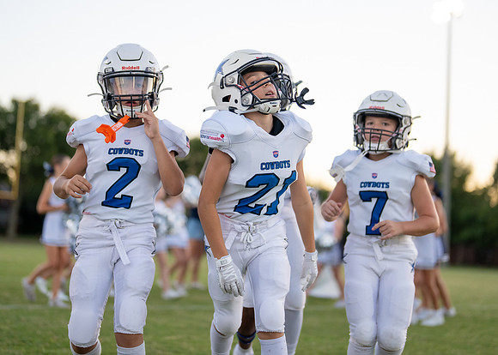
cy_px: 133
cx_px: 240
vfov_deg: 21.5
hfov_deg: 29.9
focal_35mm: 66
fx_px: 933
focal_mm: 50
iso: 500
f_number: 1.2
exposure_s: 1/2000
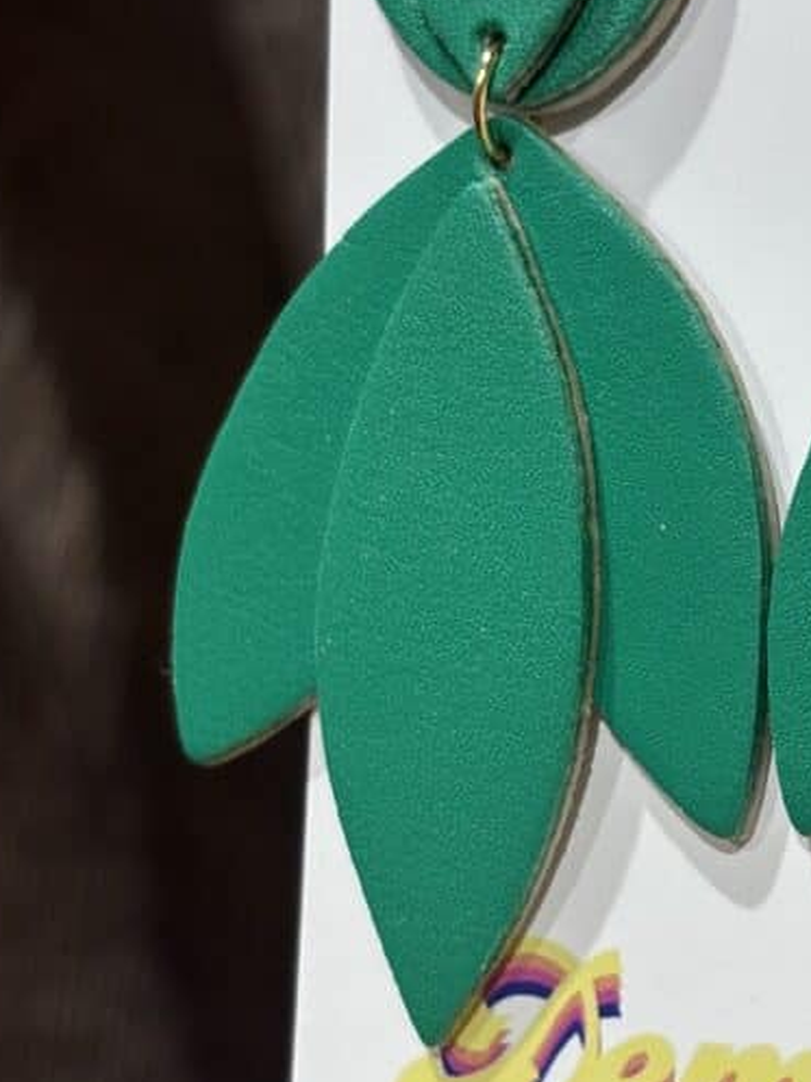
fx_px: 3345
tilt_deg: -4.3
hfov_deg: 13.7
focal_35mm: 107
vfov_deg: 18.4
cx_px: 698
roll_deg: -0.1
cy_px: 556
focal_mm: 5.96
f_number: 1.6
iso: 25
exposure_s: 1/105
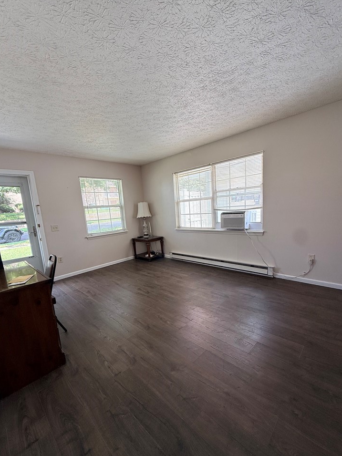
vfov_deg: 98.1
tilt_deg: -9.6
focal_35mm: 15
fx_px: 198
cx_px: 178
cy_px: 242
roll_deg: +3.6
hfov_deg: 81.7
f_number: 2.2
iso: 64
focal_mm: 2.22
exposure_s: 1/123
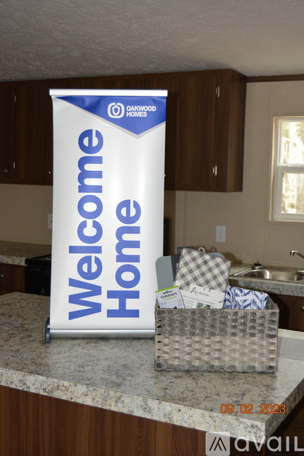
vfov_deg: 41.1
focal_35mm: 48
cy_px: 228
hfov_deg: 28.1
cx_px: 152
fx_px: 608
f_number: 4.5
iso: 1250
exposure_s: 1/60
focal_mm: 32
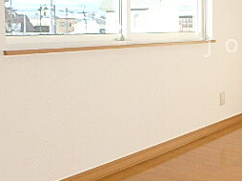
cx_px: 269
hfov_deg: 31.9
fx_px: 370
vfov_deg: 27.1
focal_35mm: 53
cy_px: 46
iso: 125
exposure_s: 1/100
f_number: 3.5
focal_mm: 3.7
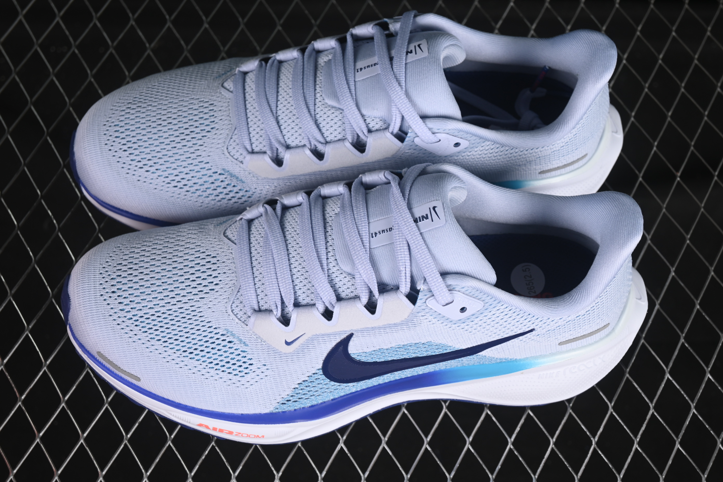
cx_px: 362
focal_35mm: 75
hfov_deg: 27.0
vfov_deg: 18.2
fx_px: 1506
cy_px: 241
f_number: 7.1
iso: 160
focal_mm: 50
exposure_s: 1/60
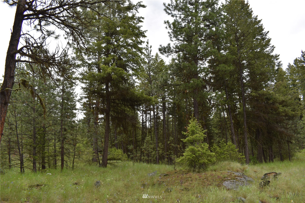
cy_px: 102
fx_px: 229
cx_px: 152
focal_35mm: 27
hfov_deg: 67.4
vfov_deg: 47.9
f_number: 6.3
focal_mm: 18
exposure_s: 1/200
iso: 100
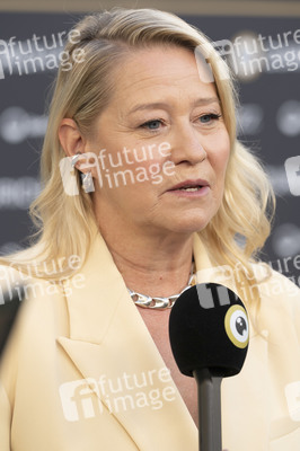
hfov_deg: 8.2
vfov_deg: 12.2
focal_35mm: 168
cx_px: 150
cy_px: 226
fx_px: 2103
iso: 400
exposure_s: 1/200
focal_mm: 168
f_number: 5.6
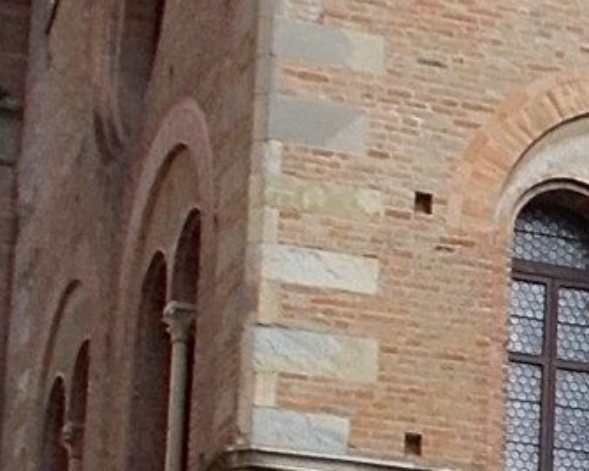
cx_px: 1215
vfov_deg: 6.8
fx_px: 3922
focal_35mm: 225
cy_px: 619
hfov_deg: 8.1
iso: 80
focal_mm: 6
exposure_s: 1/500
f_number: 3.6
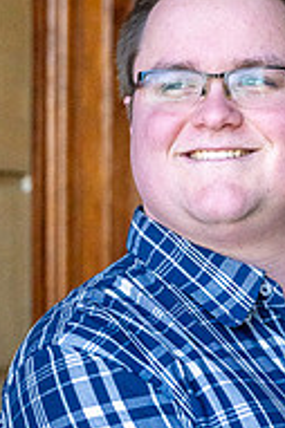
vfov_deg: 17.3
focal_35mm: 118
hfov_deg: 11.6
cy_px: 282
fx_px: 1404
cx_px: 184
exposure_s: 1/8000
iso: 6400
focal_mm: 50
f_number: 3.5
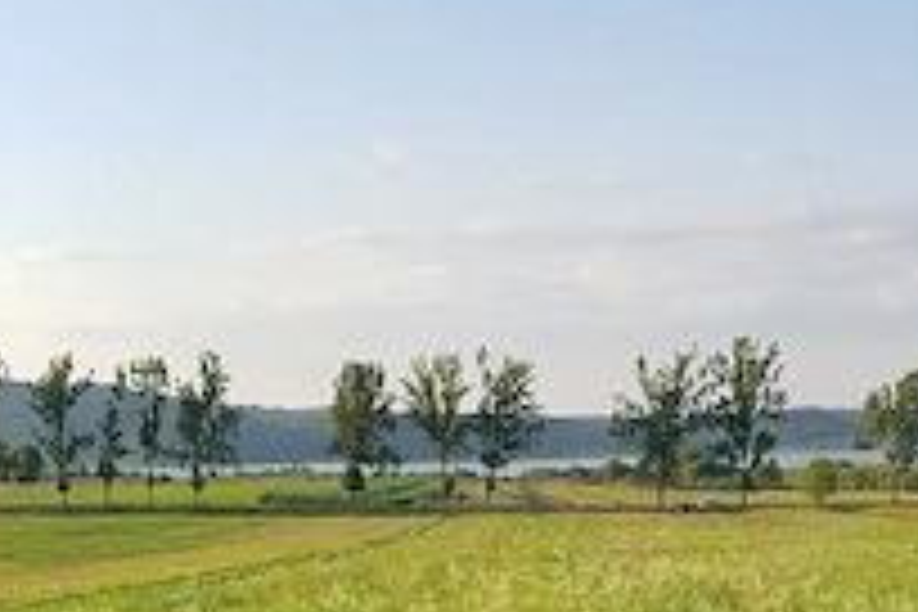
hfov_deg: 36.9
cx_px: 652
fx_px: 1351
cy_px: 873
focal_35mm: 53
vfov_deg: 21.9
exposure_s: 1/833
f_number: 1.7
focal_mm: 4.2
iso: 50
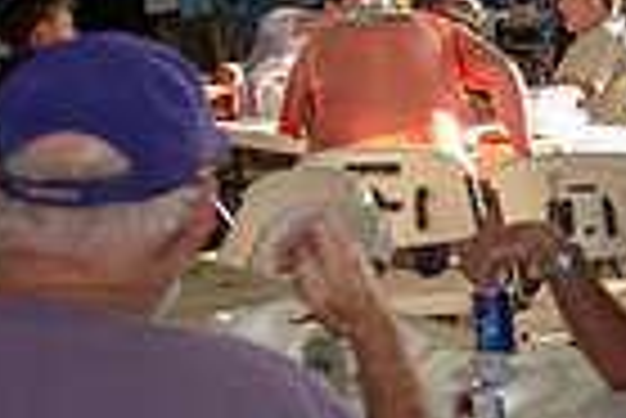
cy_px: 67
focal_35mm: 100
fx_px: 1741
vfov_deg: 13.6
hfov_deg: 16.9
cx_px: 1126
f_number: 3.5
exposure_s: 1/80
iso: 50
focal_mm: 24
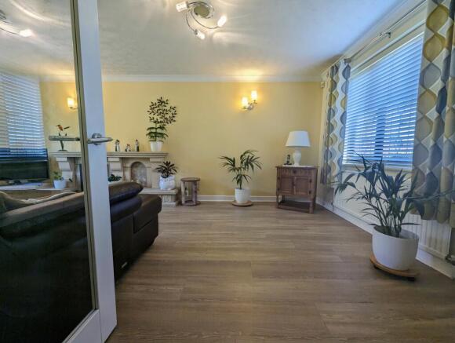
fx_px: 171
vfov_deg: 90.1
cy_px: 172
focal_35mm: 13
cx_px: 228
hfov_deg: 106.1
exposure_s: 1/122
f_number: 2.2
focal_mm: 1.95
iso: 43
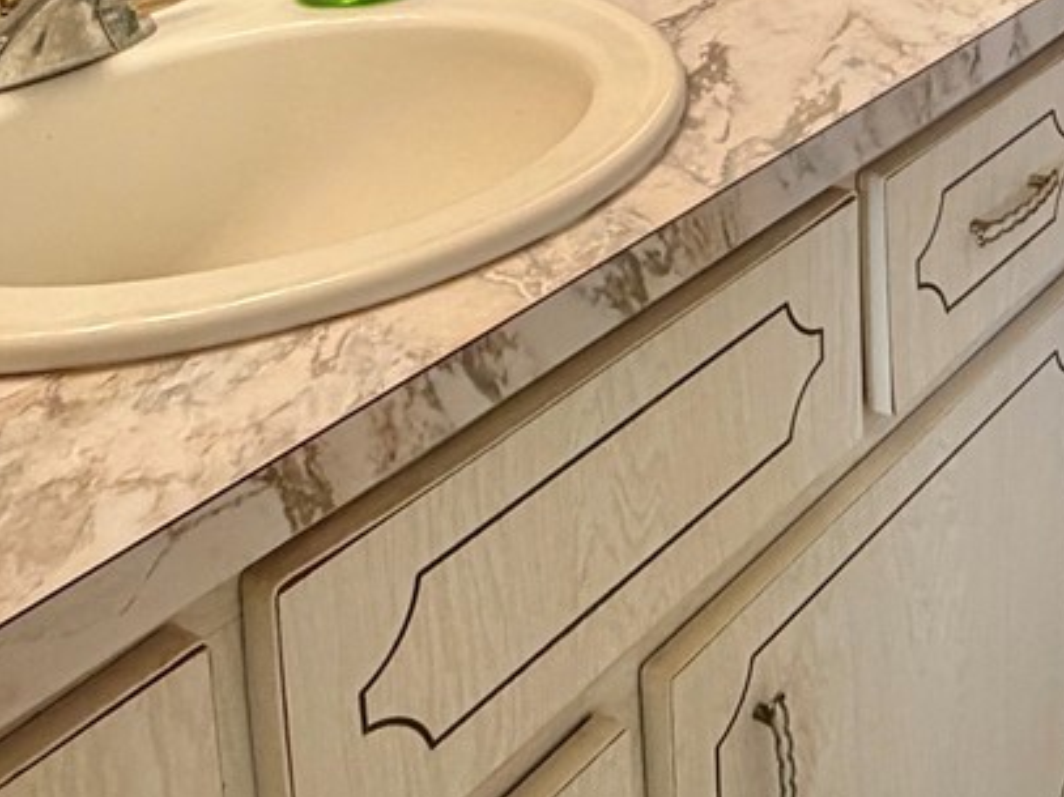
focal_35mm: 55
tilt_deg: -10.7
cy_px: -212
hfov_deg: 32.8
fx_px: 1690
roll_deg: +0.5
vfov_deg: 23.7
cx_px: 996
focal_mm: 2.22
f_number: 2.2
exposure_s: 1/60
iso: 200
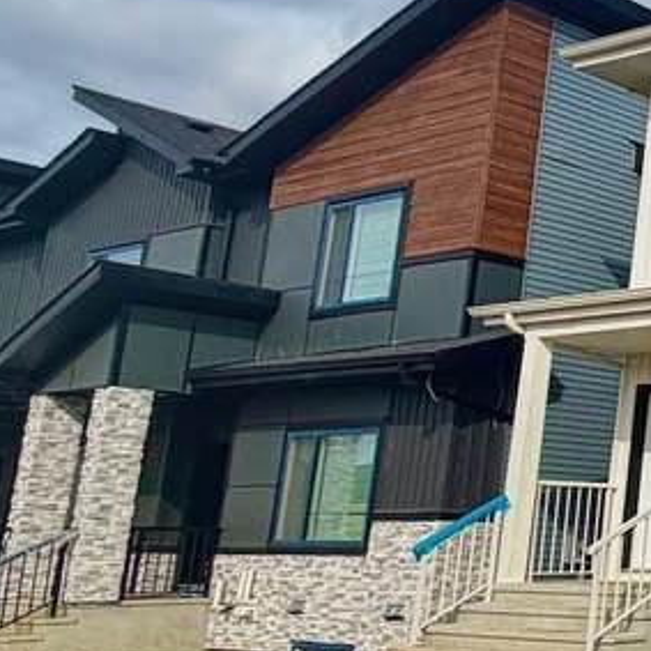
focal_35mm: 56
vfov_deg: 30.5
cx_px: 1318
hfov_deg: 18.6
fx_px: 1192
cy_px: 370
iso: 20
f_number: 2.2
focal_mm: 2.22
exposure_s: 1/928
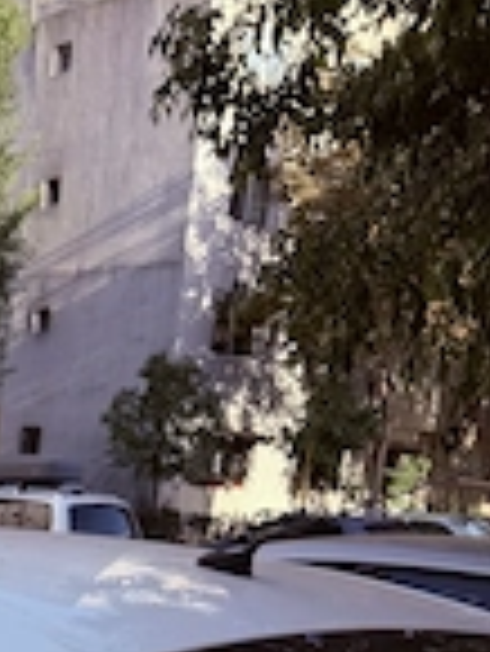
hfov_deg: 20.1
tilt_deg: -17.2
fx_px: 1244
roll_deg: -1.6
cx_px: -180
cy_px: 868
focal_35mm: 66
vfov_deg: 25.1
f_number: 1.78
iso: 80
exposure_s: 1/1553
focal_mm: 6.76
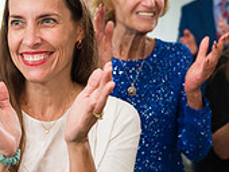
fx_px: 629
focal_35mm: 95
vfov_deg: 15.6
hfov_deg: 20.2
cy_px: 73
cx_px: 24
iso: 400
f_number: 3.2
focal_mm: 29
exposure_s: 1/200
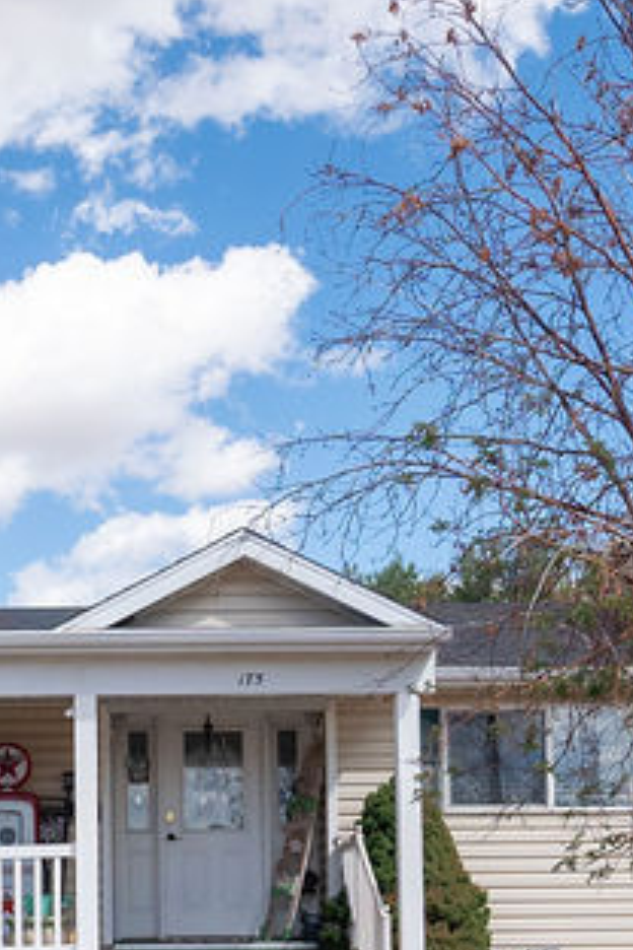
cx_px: 37
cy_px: 833
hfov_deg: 19.3
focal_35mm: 69
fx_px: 1820
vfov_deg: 28.3
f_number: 5
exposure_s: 1/2000
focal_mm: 14
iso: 500
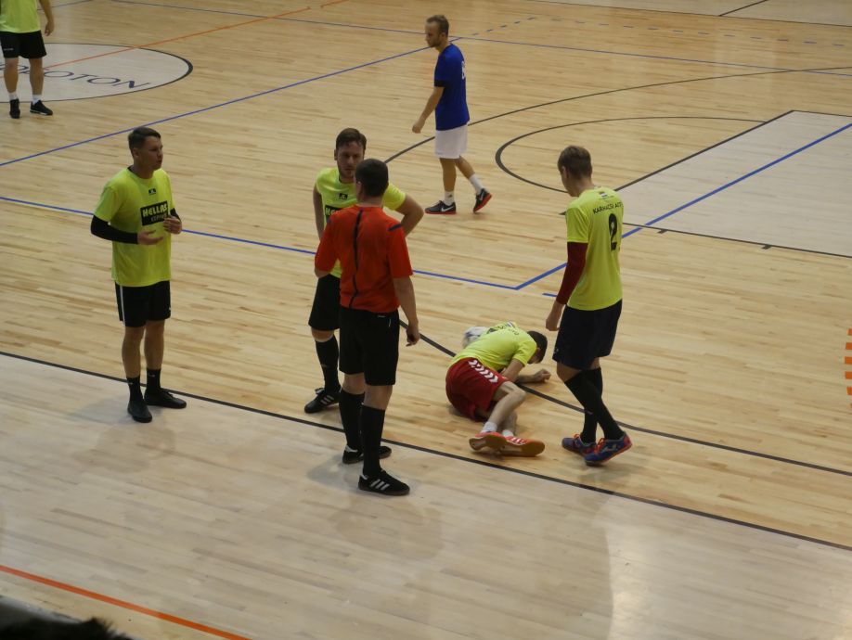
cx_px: 426
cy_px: 320
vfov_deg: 17.6
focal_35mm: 84
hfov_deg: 23.3
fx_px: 2069
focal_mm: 42
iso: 2500
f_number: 5.6
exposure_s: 1/100
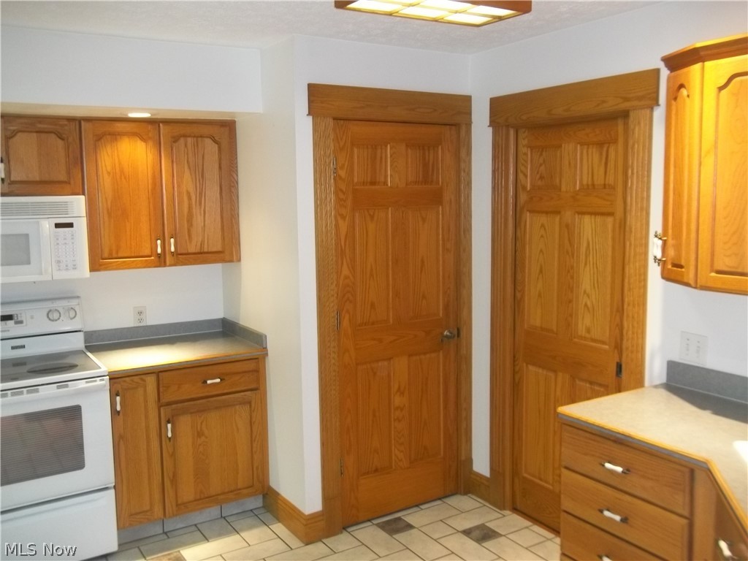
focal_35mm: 32
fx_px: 691
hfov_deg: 56.8
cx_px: 374
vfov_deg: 44.2
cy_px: 280
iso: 250
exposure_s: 1/30
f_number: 2.9
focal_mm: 5.7
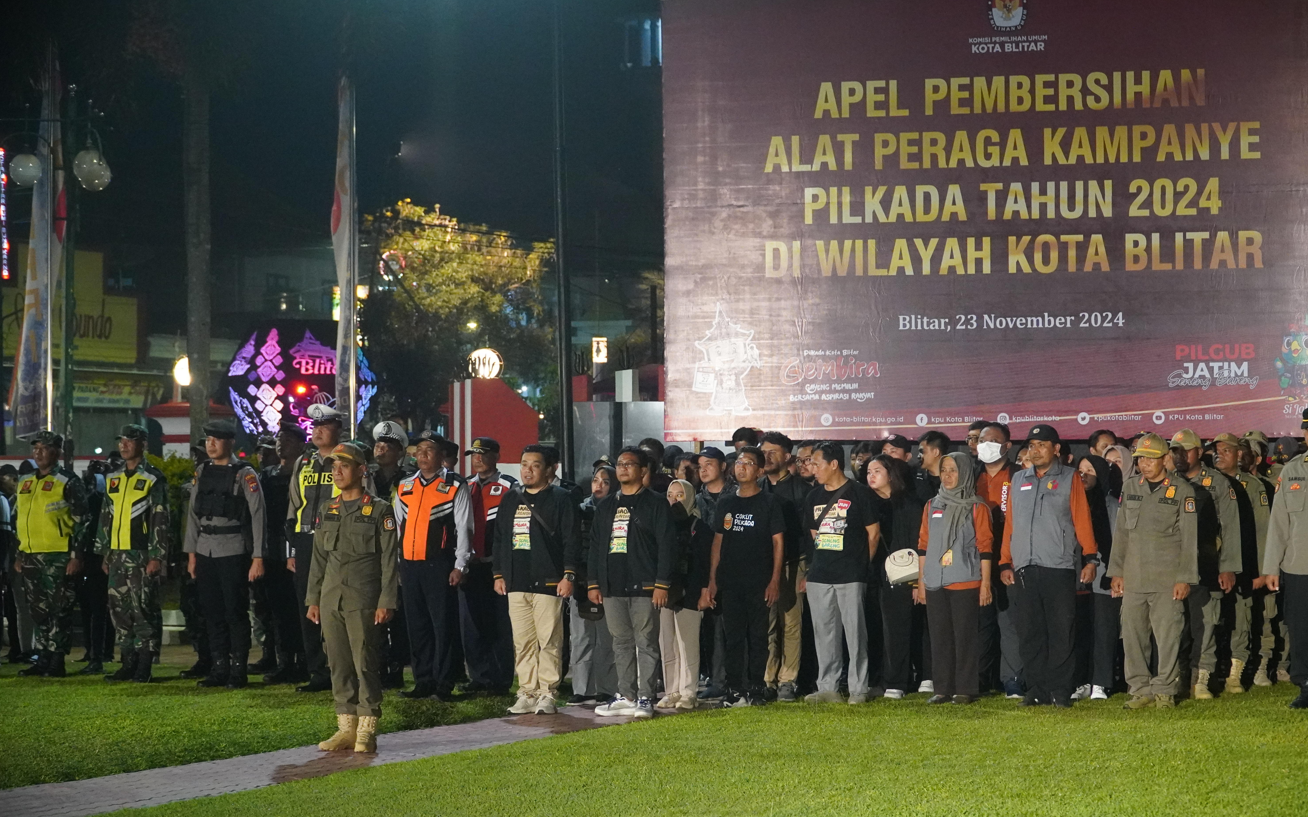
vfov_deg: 18.3
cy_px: 436
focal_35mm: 71
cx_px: 658
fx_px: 2531
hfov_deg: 29.0
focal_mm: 46
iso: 6400
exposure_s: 1/125
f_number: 4
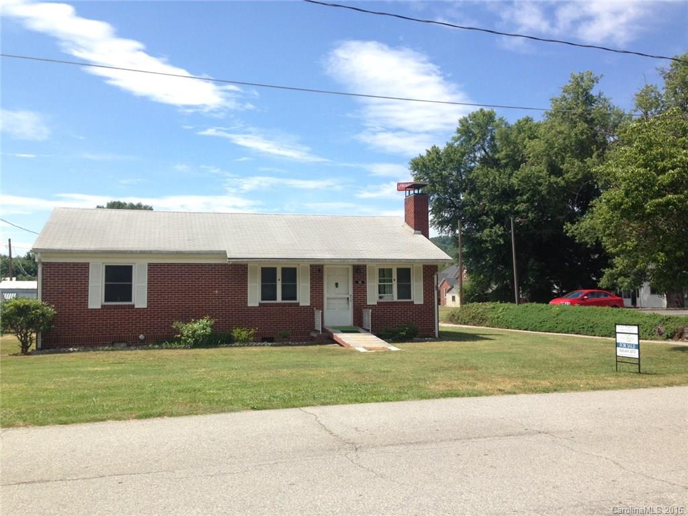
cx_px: 344
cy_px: 258
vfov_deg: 42.9
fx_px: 656
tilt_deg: +2.4
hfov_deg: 55.4
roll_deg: +1.2
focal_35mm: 33
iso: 50
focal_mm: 4.12
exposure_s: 1/1153
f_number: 2.4
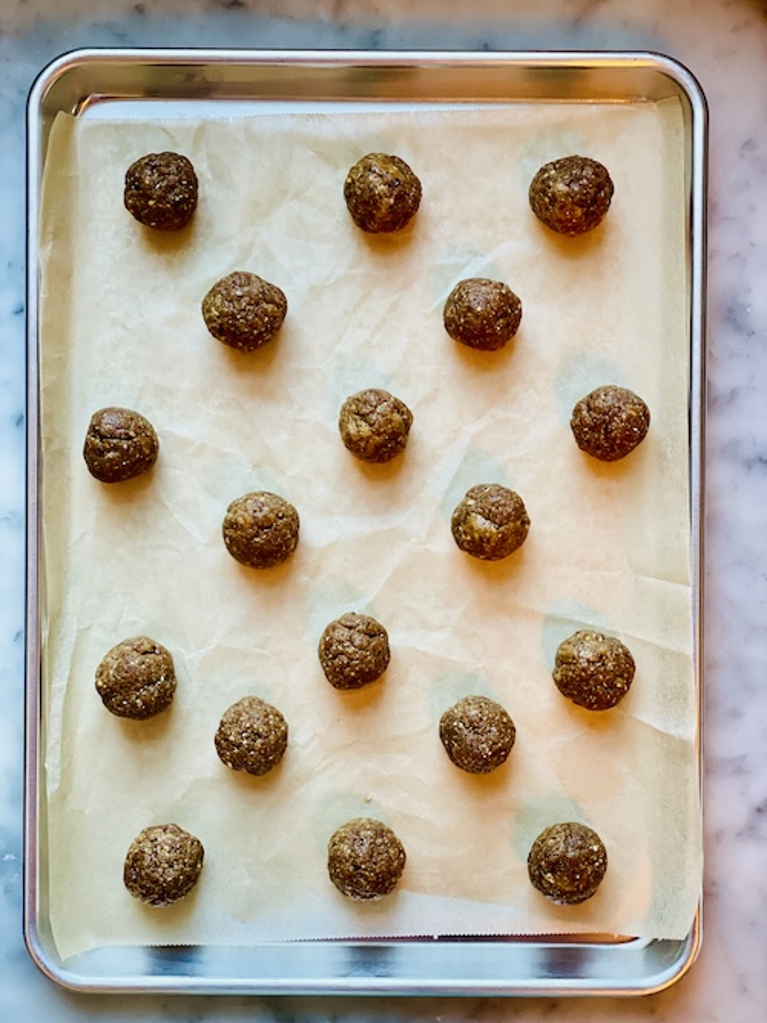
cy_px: 512
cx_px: 384
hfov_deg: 28.0
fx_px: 1537
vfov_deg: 36.8
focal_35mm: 52
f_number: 2
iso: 160
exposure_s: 1/60
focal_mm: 6
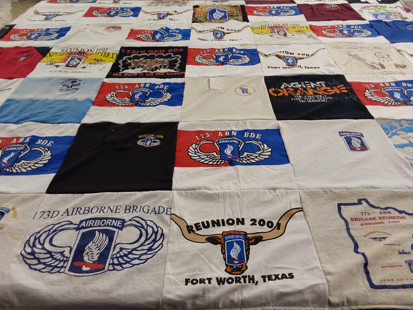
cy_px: 155
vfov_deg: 49.7
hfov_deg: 63.4
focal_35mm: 28
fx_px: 334
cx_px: 206
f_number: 1.9
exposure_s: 1/60
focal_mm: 2.91
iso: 80
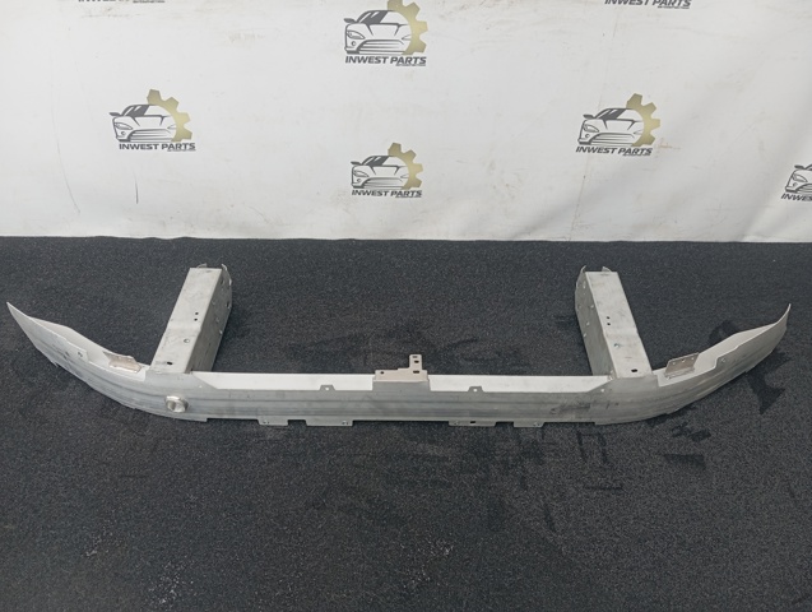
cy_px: 306
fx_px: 658
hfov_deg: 63.4
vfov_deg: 49.9
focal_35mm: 28
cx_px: 406
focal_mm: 4.22
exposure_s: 1/50
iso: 57
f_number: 1.8
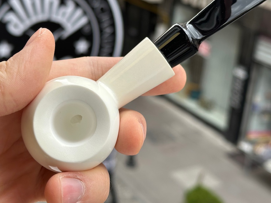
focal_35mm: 66
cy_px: 72
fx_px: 517
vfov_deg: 22.2
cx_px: 139
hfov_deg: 29.4
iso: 64
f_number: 1.78
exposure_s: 1/654
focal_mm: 6.86
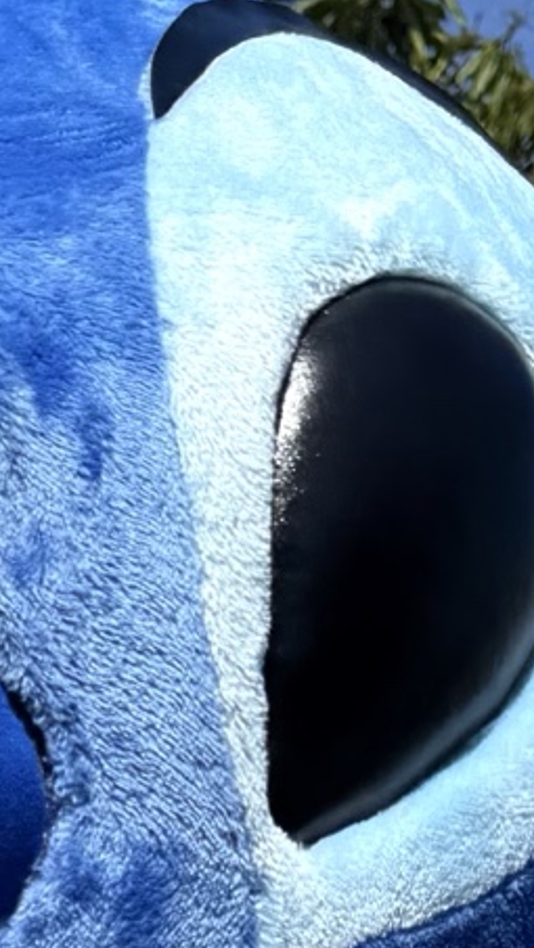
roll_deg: -4.2
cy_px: 1689
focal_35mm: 127
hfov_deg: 9.3
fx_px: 3195
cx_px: -232
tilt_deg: -2.4
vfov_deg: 14.8
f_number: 1.78
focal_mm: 6.76
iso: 80
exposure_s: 1/4405
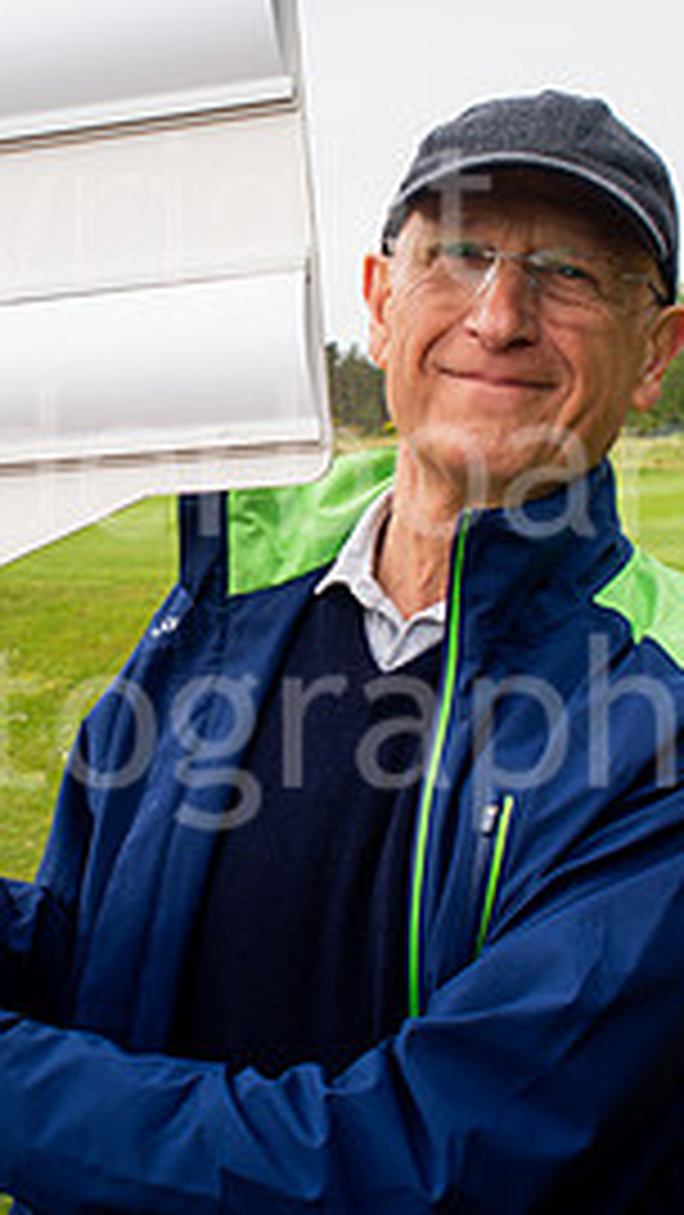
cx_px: 220
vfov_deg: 38.4
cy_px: 504
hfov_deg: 22.1
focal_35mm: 54
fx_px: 1740
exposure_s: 1/250
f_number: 7.1
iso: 200
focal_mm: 24
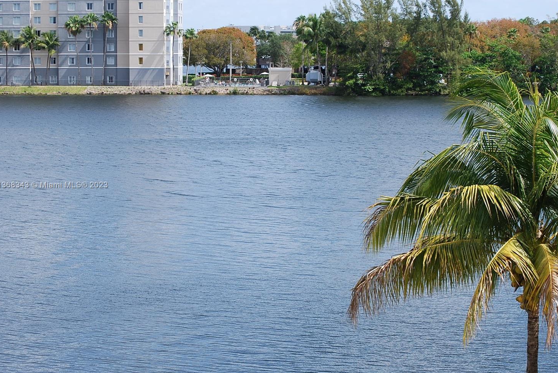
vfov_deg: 15.1
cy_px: 186
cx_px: 292
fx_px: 1405
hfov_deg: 22.5
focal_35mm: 91
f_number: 7.1
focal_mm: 55
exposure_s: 1/200
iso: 100
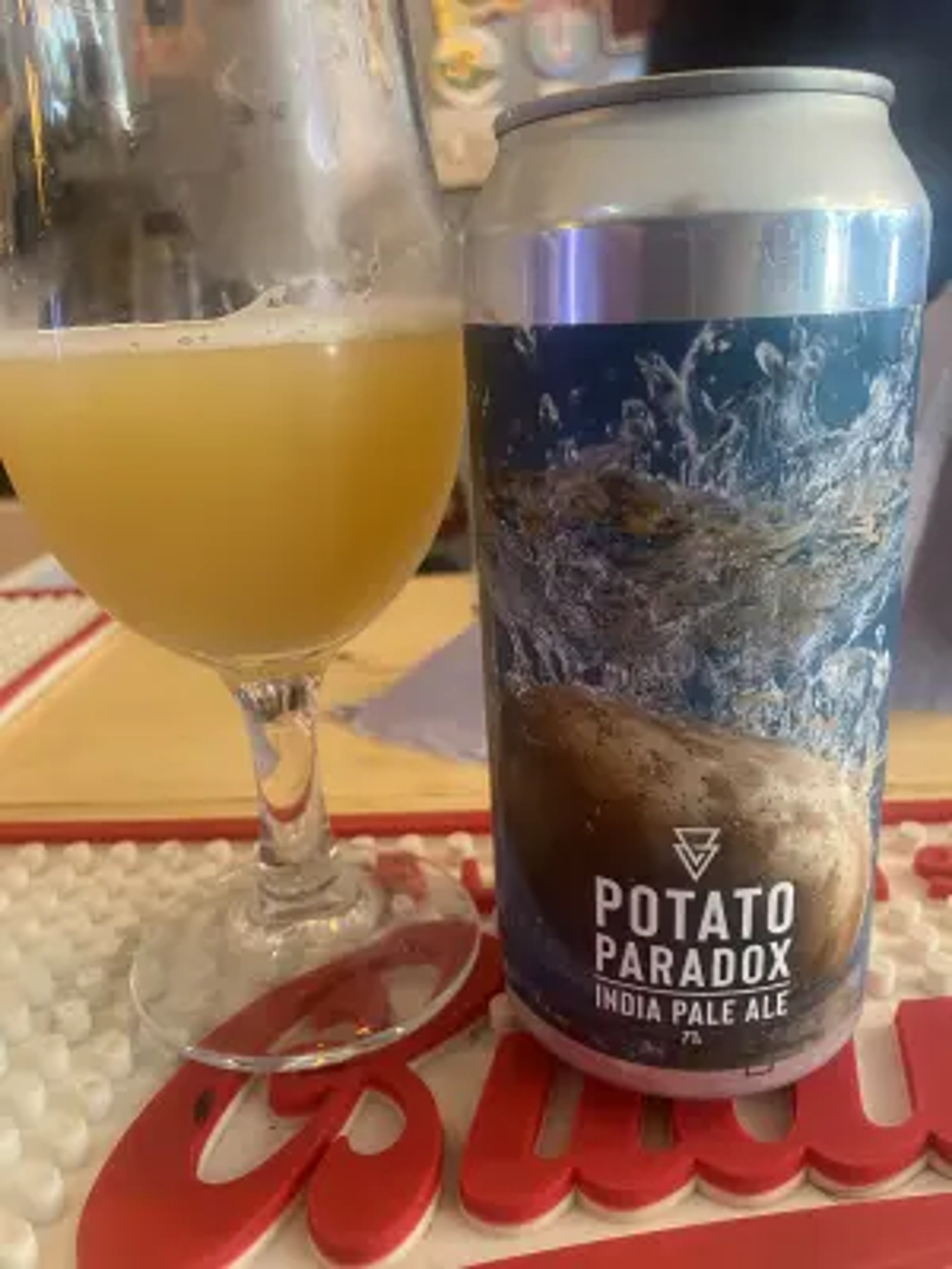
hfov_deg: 54.9
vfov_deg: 69.4
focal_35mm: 25
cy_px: 634
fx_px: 917
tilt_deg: -15.5
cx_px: 476
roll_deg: +2.8
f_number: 1.8
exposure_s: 1/50
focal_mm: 4.25
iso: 200
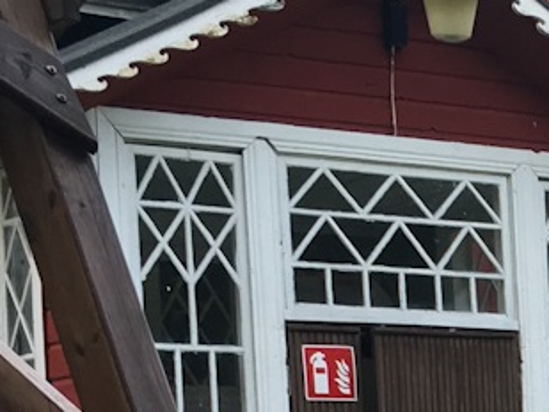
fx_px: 2380
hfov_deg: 12.0
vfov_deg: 9.4
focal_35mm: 150
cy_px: 749
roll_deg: +1.6
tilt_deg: -3.4
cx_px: 1036
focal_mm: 4.15
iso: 25
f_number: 2.2
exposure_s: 1/50
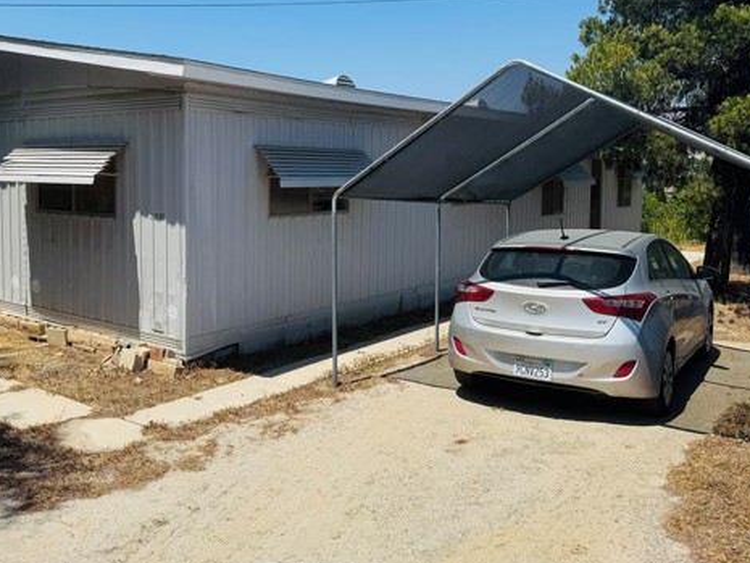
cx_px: 306
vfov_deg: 42.7
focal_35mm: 33
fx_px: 715
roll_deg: +0.0
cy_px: 213
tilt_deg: -3.7
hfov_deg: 55.0
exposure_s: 1/5814
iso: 80
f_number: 1.78
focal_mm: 6.76
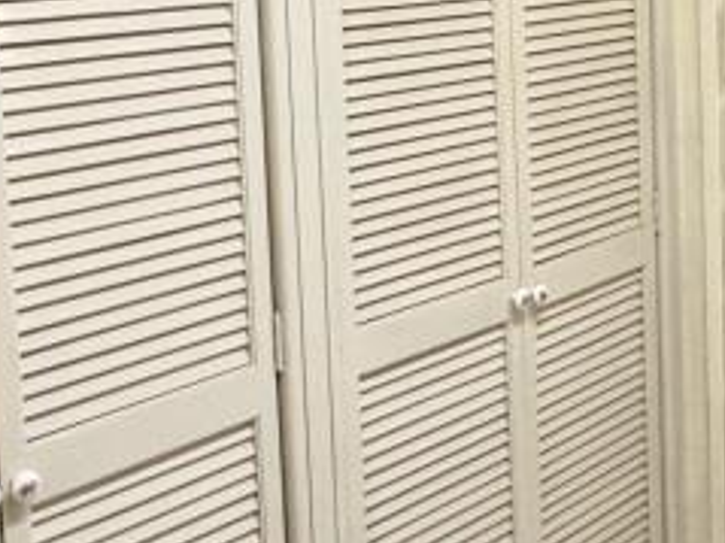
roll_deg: +2.8
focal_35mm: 60
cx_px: 440
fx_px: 1256
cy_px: 42
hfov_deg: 32.1
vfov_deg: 23.7
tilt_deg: -5.8
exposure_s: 1/60
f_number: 2.2
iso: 500
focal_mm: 2.22
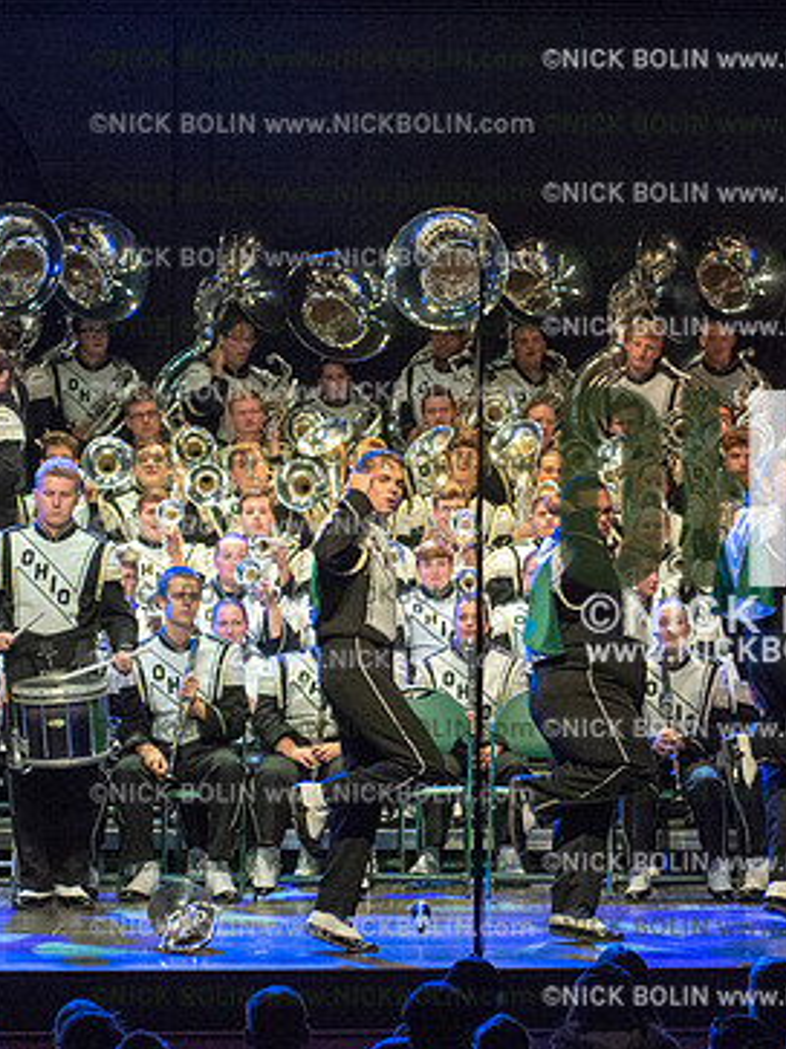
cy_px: 526
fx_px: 6513
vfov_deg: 9.2
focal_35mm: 215
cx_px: 763
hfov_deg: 6.9
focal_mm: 140
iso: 8000
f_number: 5.6
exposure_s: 1/400
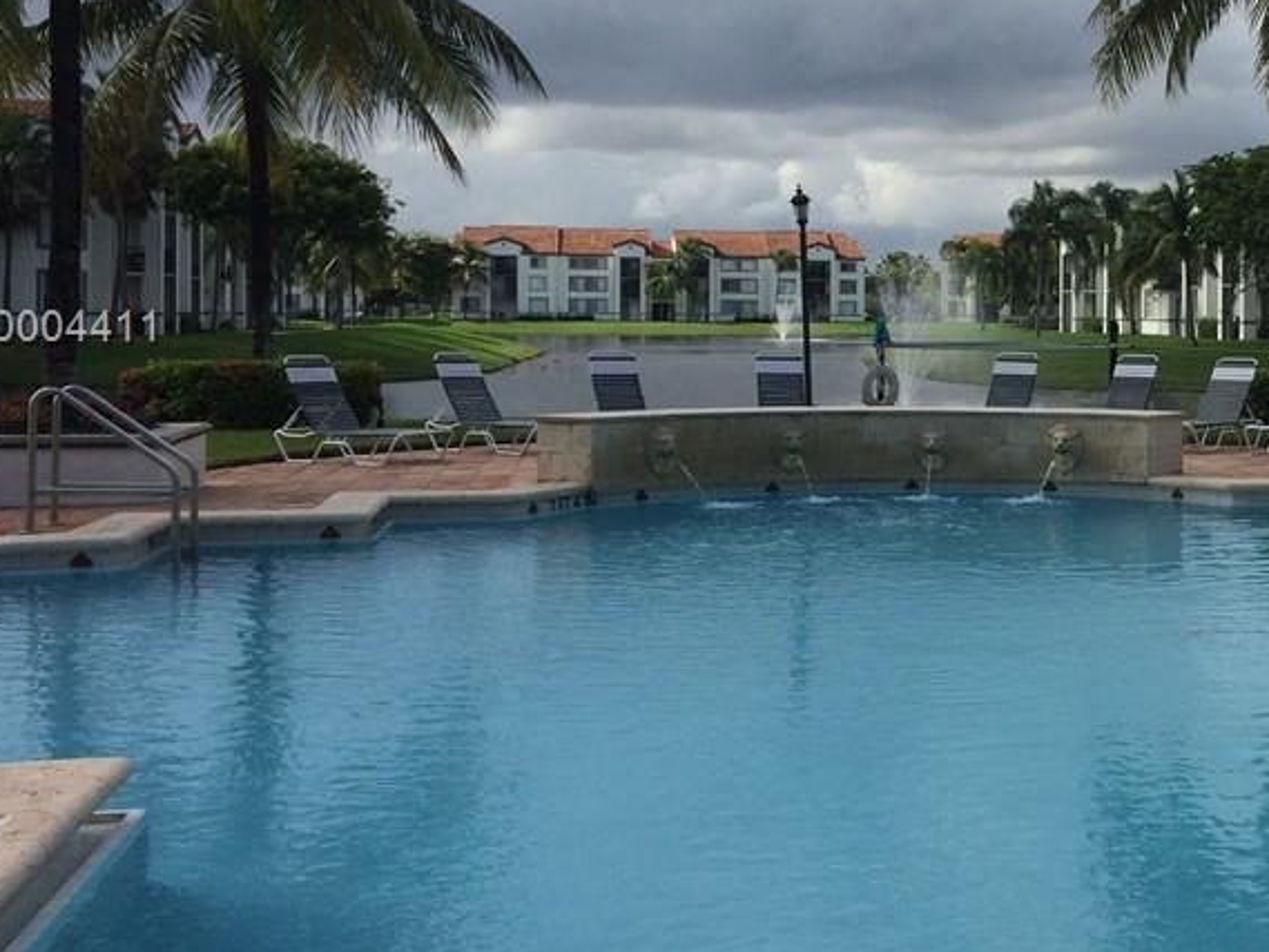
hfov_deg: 34.1
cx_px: 1073
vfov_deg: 26.9
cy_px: 330
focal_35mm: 54
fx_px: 1980
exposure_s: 1/2740
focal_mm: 4.12
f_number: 2.2
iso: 40
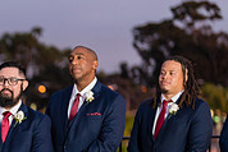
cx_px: -91
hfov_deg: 12.1
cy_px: 155
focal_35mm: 163
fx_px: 1033
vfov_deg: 8.4
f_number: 1.2
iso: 640
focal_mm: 50
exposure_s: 1/250
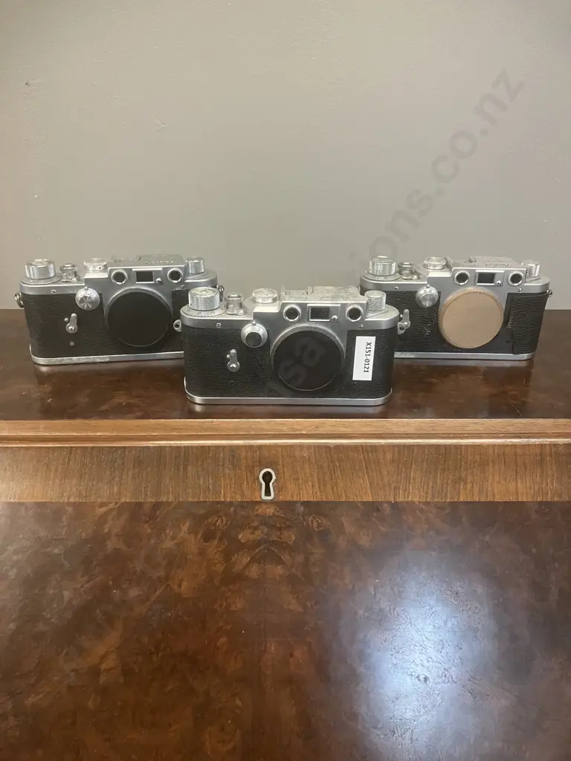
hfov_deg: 49.7
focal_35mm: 28
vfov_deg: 63.4
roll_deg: -0.4
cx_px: 286
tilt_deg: -24.7
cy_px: 380
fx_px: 616
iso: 320
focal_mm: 3.99
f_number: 1.8
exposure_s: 1/50
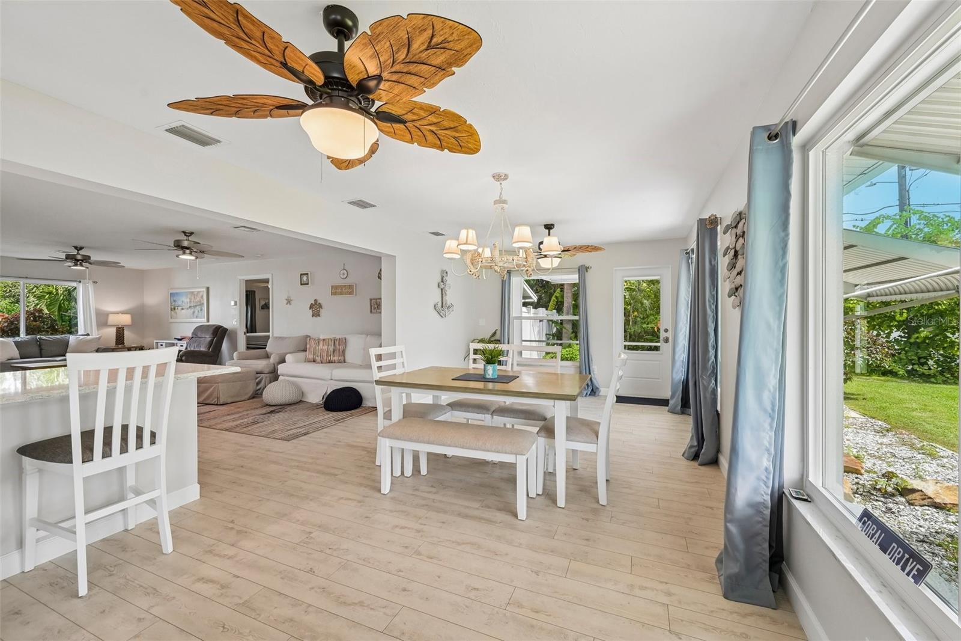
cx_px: 480
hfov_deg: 104.3
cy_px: 320
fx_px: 374
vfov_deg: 81.2
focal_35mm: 14
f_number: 8
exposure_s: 1/60
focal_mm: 14
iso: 400
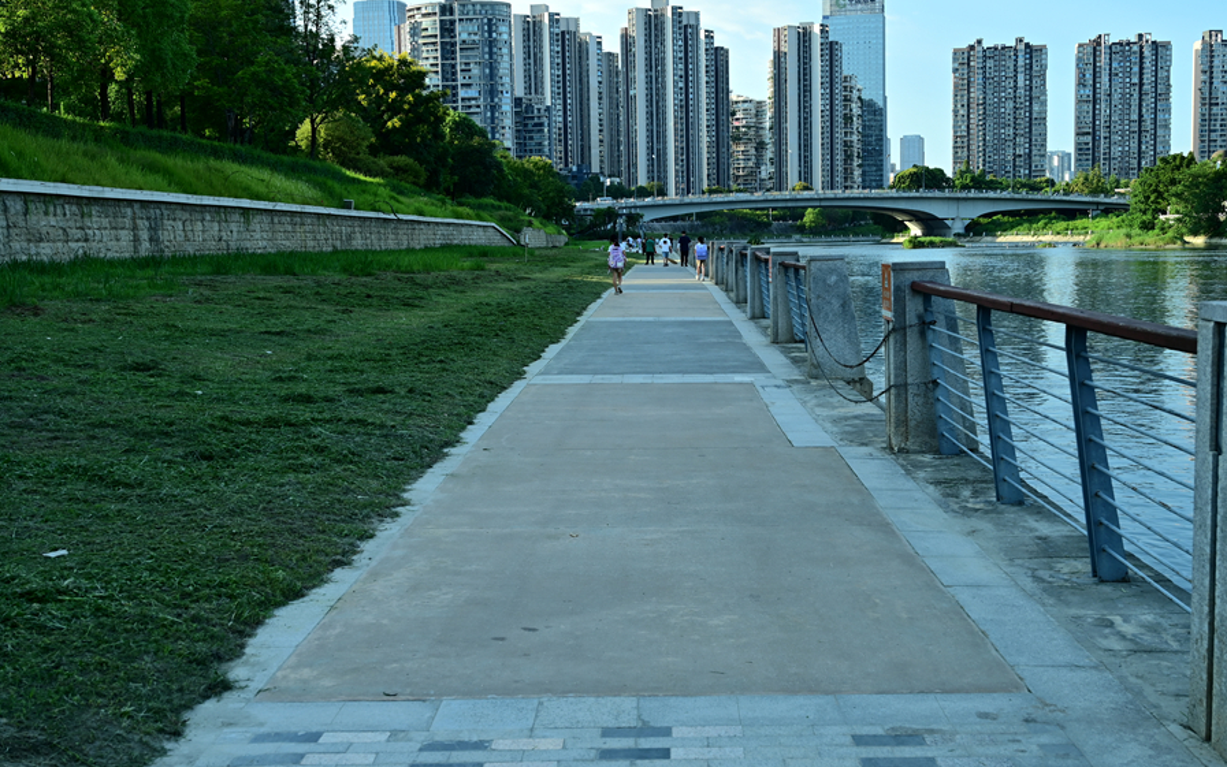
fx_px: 1528
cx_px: 636
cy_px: 412
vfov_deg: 28.2
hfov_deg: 43.7
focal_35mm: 46
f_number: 8
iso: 160
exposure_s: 1/50
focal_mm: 33.5
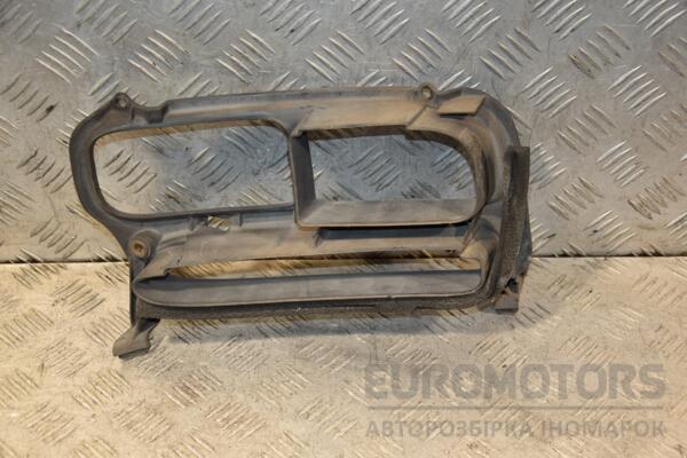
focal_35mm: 63
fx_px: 1202
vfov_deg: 21.6
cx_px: 344
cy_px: 229
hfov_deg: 31.9
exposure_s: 1/200
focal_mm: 42
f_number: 4.8
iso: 800
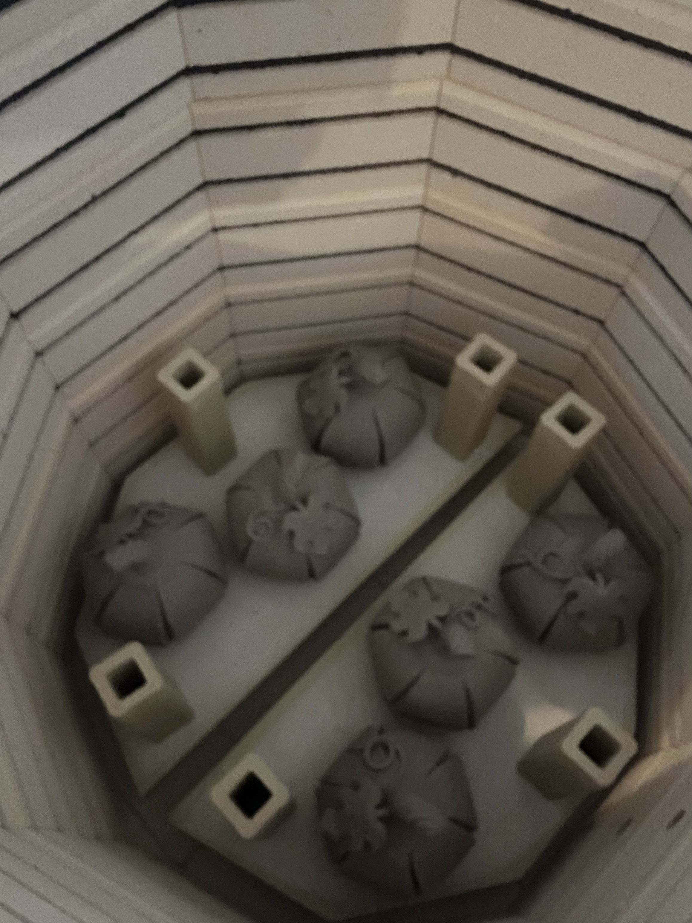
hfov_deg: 46.8
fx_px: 800
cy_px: 462
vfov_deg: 60.0
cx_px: 346
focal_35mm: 30
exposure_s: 1/17
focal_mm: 2.69
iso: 640
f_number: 1.9
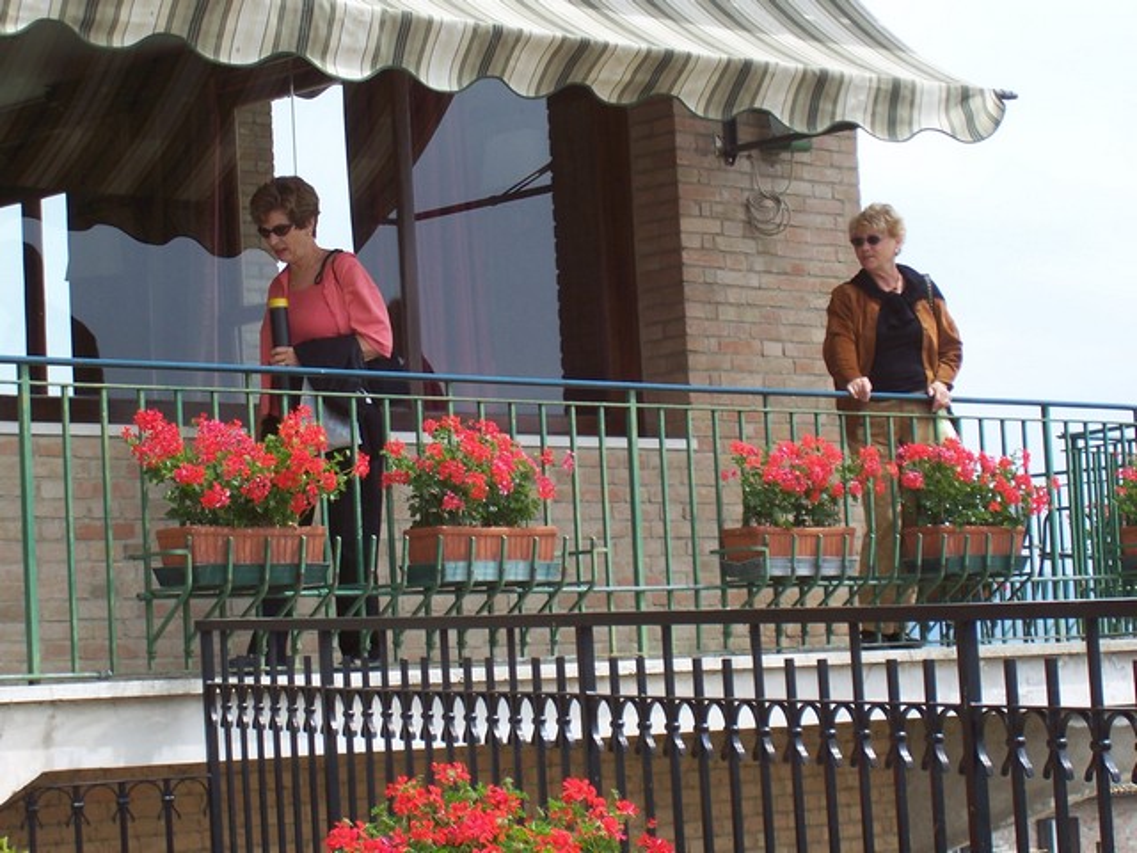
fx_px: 3350
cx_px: 568
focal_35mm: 102
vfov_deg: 14.5
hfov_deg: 19.3
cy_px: 426
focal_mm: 16.8
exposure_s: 1/350
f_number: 4.6
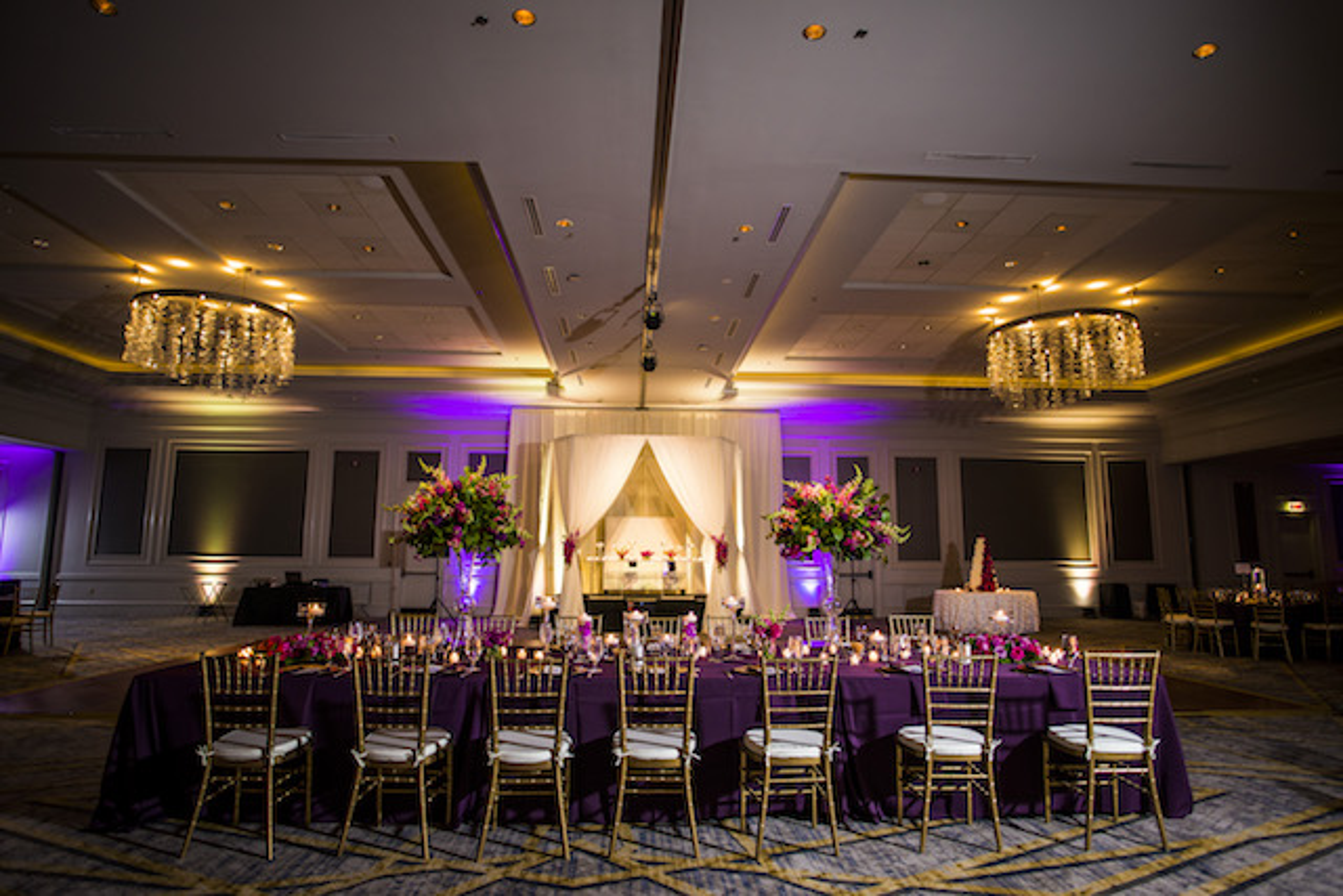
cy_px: 448
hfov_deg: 84.0
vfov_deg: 62.0
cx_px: 672
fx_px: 746
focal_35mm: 20
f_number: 1.8
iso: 400
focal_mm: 20
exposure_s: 1/100
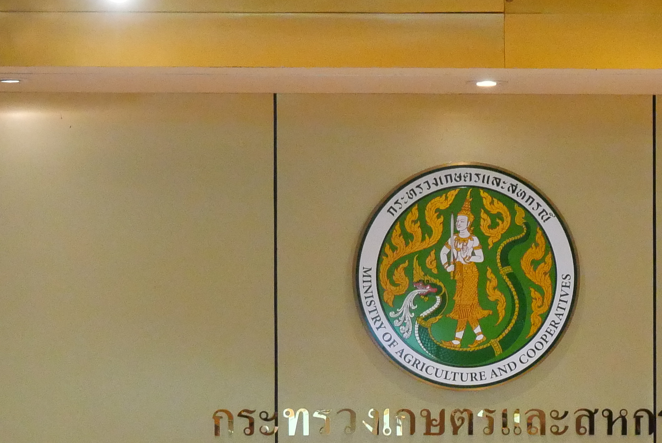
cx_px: 545
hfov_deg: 9.4
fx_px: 4030
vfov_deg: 6.2
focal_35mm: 219
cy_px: 539
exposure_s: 1/100
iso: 3200
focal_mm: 36
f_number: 5.3
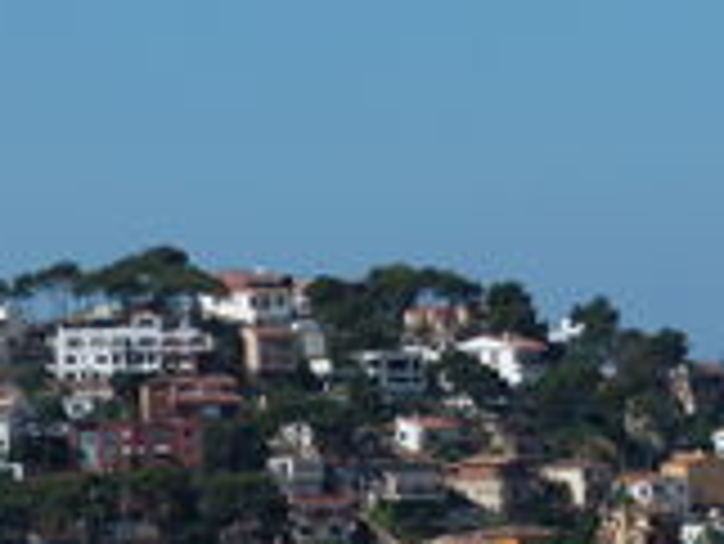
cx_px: 328
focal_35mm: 405
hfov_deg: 4.9
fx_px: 8477
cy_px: 198
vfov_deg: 3.7
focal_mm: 24.5
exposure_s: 1/1600
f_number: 4
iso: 100
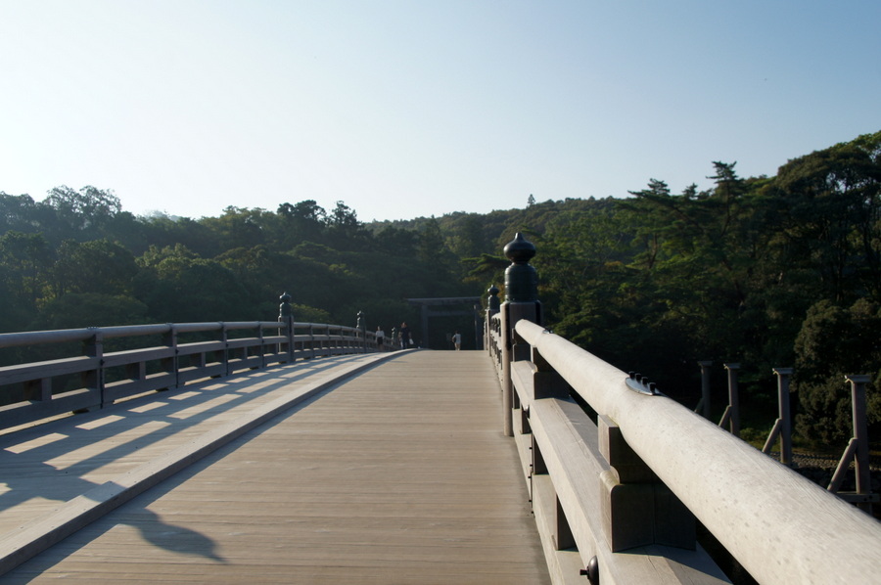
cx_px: 440
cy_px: 292
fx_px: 843
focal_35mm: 34
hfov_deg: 55.2
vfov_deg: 38.3
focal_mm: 23
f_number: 8
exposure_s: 1/640
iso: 200
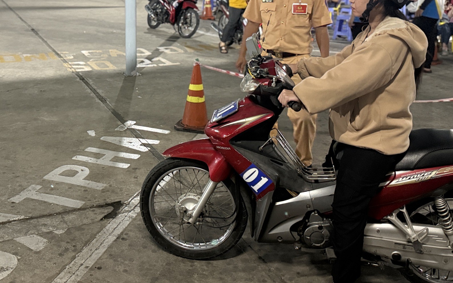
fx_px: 506
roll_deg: -1.4
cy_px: 59
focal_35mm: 41
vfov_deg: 30.5
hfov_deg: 47.9
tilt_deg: -10.9
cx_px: 183
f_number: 1.78
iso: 800
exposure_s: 1/33
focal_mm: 6.76
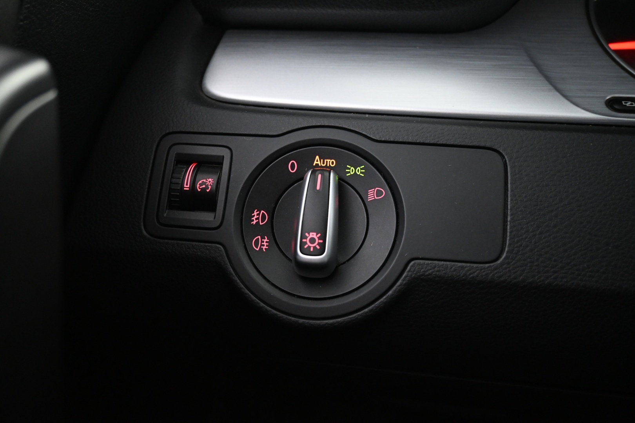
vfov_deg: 42.6
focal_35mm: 31
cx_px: 318
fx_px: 542
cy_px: 212
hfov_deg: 60.7
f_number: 3.8
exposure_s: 1/30
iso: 2200
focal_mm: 20.5
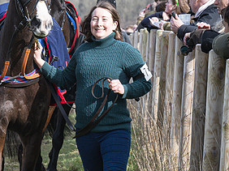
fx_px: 2551
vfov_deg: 3.8
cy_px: 73
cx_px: 104
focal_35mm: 386
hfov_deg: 5.1
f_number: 5.6
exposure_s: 1/1000
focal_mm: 90
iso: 400
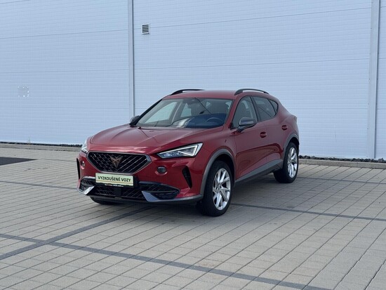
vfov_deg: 30.3
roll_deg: +0.3
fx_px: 535
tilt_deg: -4.1
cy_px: 145
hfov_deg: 39.6
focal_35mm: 48
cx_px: 193
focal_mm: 6.76
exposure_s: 1/2179
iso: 64
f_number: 1.78
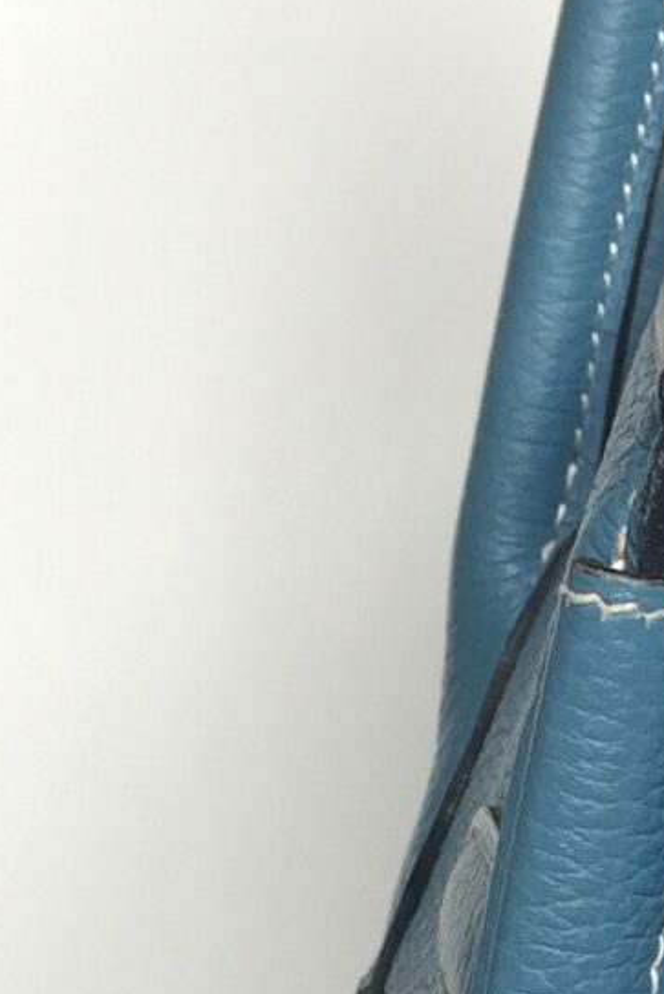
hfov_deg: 9.5
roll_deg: +0.3
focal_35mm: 142
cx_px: 838
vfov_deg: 13.9
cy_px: 1294
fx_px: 3926
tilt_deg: -9.2
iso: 50
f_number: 2.2
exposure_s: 1/120
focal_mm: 4.15
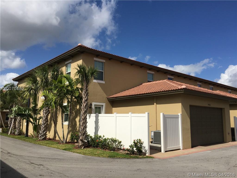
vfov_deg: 48.2
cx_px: 118
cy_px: 89
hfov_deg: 61.7
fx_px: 199
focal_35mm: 29
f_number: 2.2
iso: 25
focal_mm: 4.15
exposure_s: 1/2959
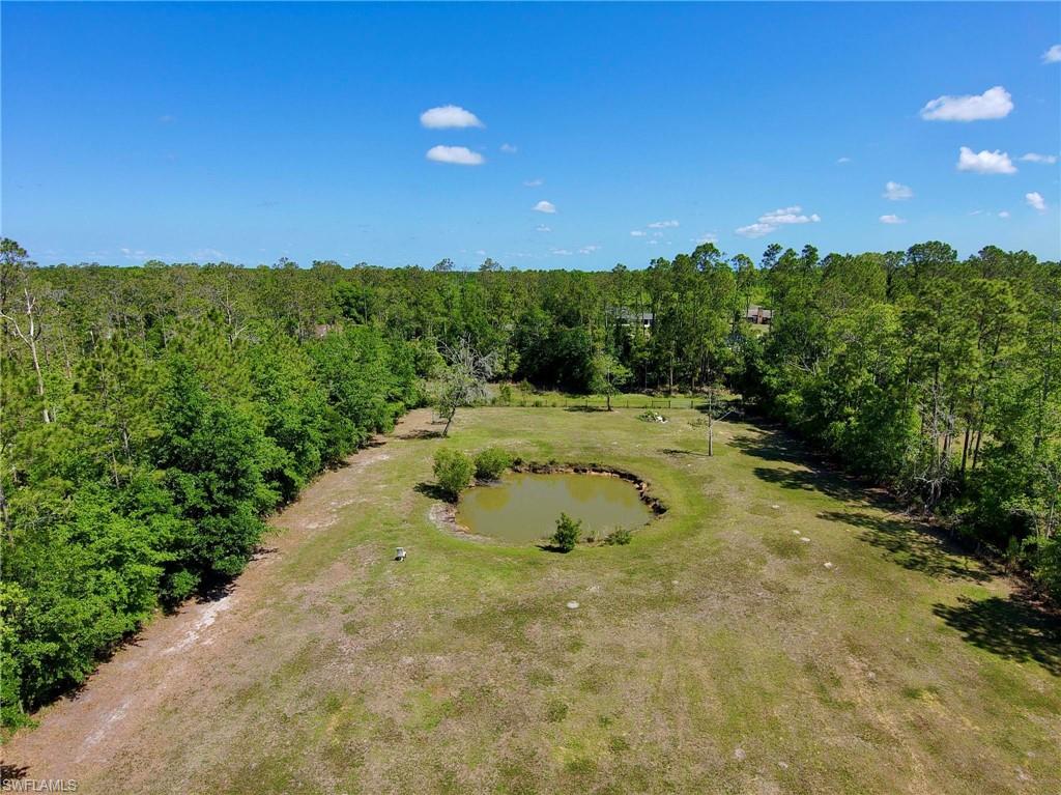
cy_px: 398
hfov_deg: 79.0
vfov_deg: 63.4
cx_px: 530
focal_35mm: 21
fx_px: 643
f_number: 2.8
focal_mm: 3.7
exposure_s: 1/1098
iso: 101
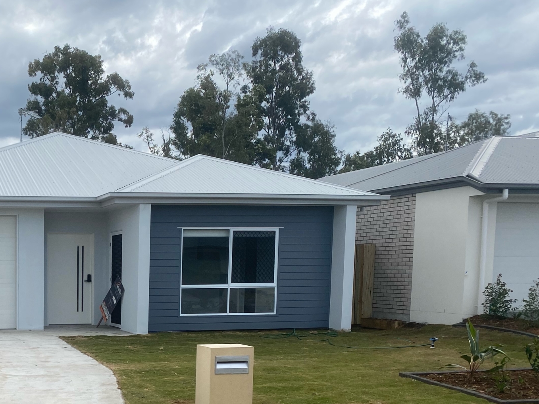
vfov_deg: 28.6
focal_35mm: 49
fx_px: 763
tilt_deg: -4.3
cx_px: 38
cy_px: 361
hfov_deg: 36.1
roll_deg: -0.5
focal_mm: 4.25
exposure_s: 1/2028
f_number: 1.8
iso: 32
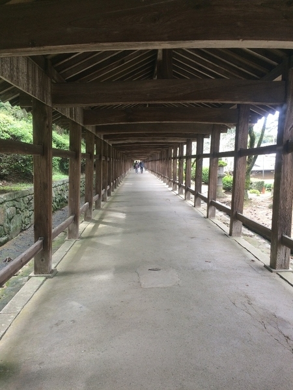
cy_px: 195
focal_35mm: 29
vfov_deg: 61.7
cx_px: 146
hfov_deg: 48.2
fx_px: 327
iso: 50
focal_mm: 4.15
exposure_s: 1/60
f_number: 2.2
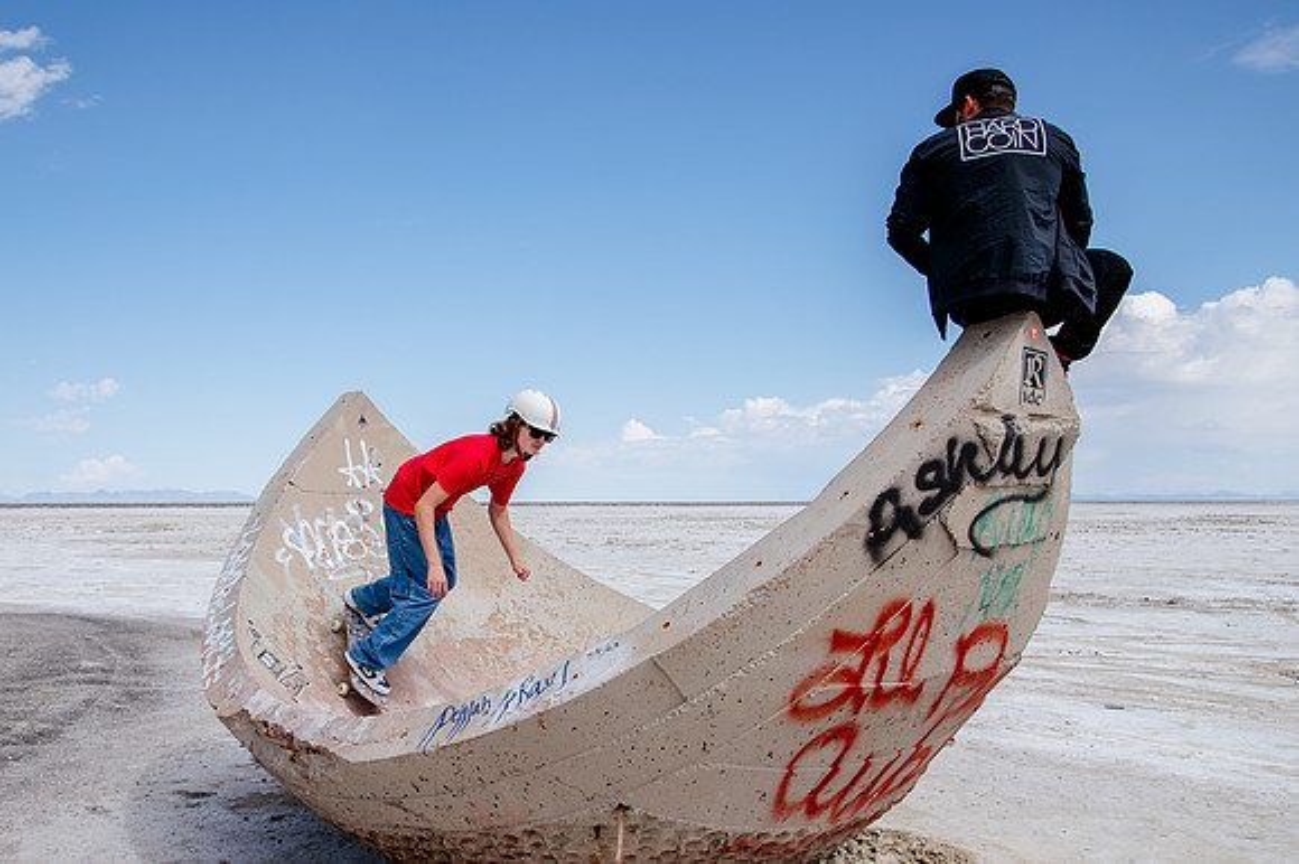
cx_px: 585
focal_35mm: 32
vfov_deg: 40.5
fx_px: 1170
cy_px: 499
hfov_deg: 58.0
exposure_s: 1/800
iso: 160
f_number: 6.3
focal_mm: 24
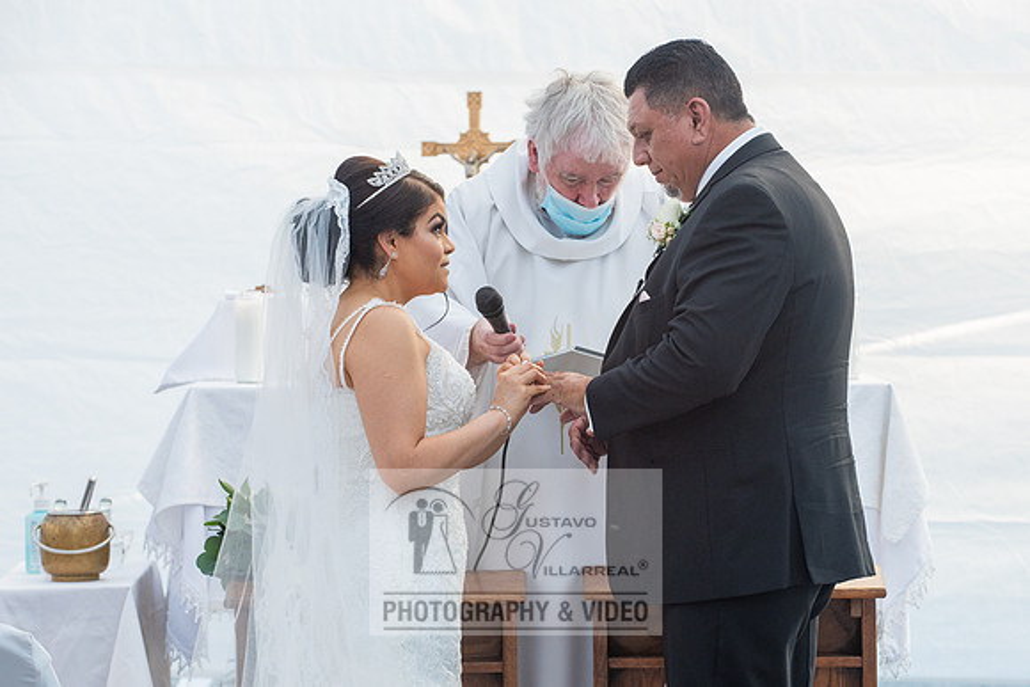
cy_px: 380
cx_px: 531
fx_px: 4458
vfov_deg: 8.8
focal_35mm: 156
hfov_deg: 13.2
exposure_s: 1/125
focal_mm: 135
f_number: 6.3
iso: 800
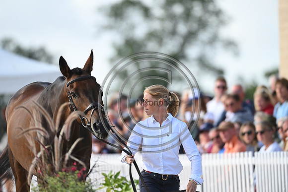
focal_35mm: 400
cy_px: 96
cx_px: 144
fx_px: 3201
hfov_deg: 5.2
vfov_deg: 3.4
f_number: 5
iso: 900
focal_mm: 400
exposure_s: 1/1600
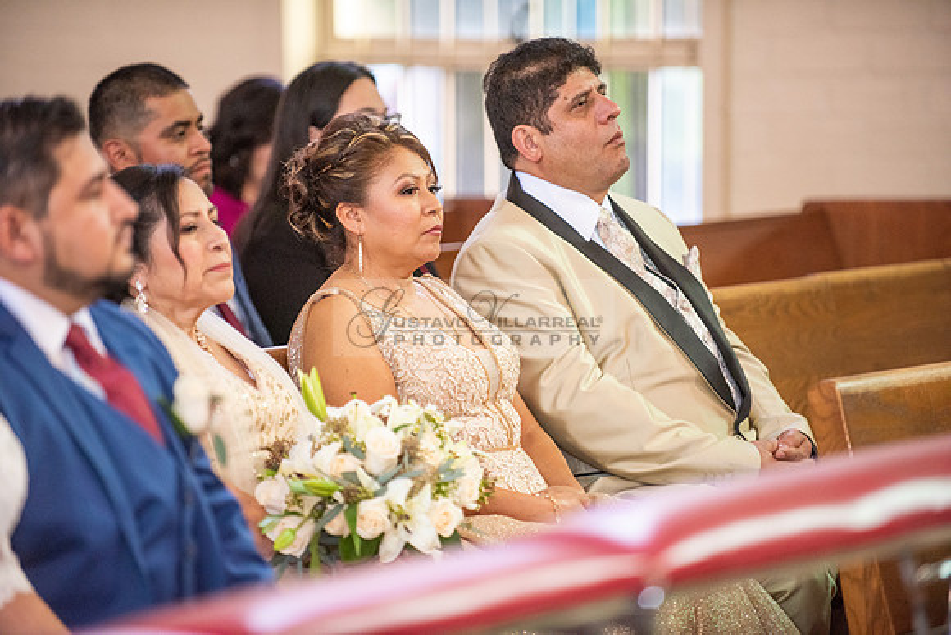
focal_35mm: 190
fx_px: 5020
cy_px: 318
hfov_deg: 10.8
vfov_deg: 7.2
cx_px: 476
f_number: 2.8
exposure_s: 1/160
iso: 2000
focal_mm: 190
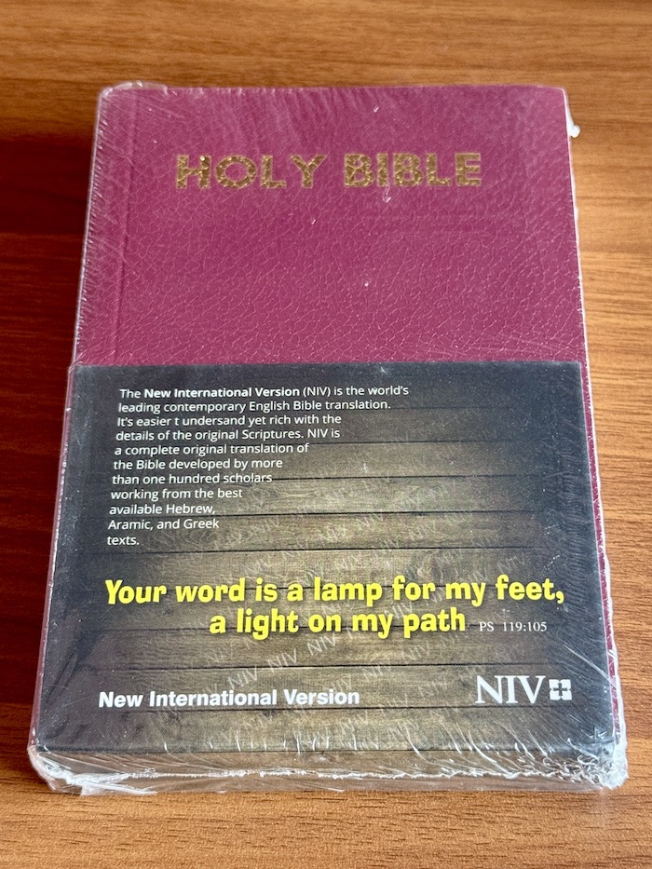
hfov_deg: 30.3
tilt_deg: -59.8
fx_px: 1205
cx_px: 326
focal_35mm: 48
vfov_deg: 39.7
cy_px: 434
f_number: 1.78
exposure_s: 1/40
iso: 250
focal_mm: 6.76
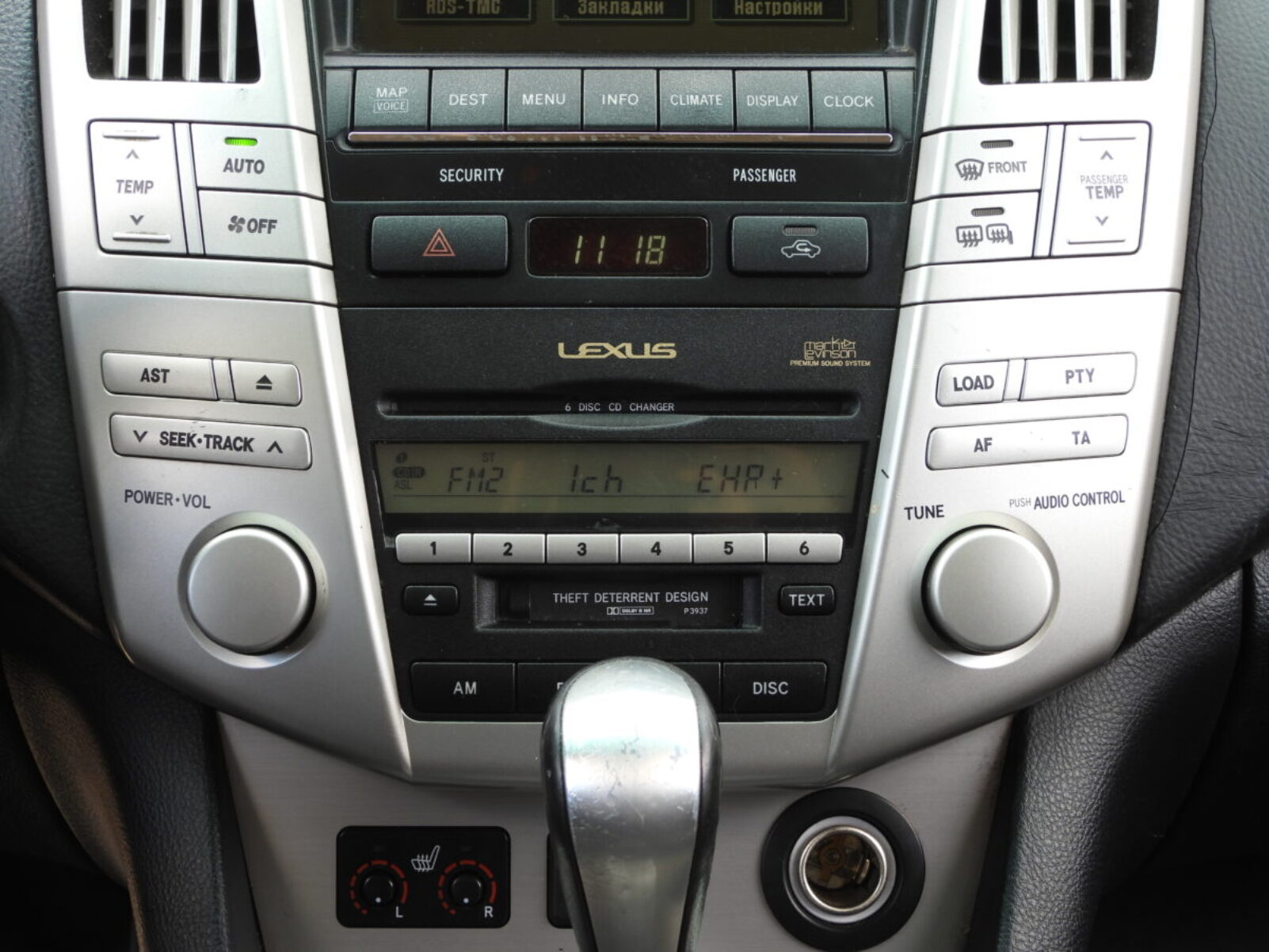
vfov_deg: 22.6
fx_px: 2383
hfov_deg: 29.8
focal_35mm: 65
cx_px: 634
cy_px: 476
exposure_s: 1/80
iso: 100
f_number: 3.5
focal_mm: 11.7
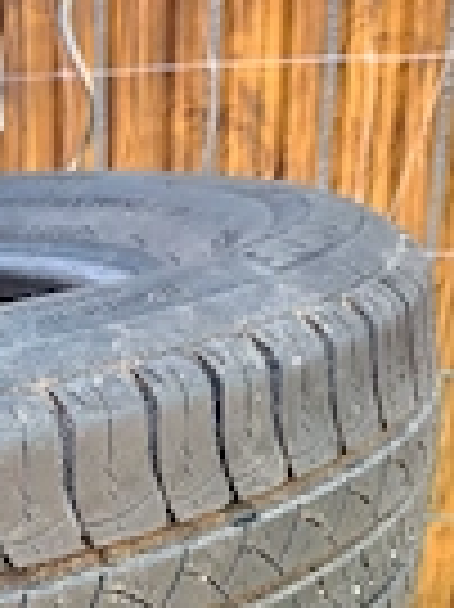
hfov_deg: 19.0
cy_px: 892
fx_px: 1244
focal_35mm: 71
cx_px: -148
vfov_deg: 22.8
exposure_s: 1/101
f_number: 1.8
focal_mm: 5
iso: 320
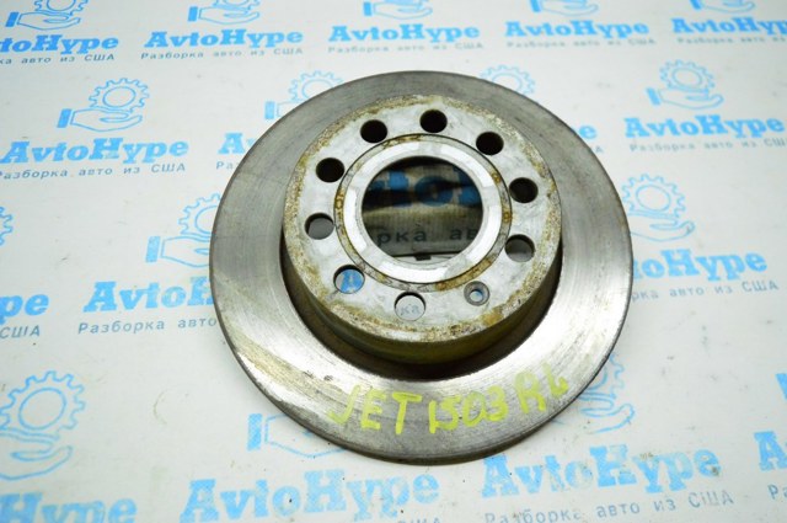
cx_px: 394
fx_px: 655
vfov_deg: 43.5
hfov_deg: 62.0
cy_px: 262
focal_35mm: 30
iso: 6400
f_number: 4
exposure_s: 1/800
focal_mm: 20
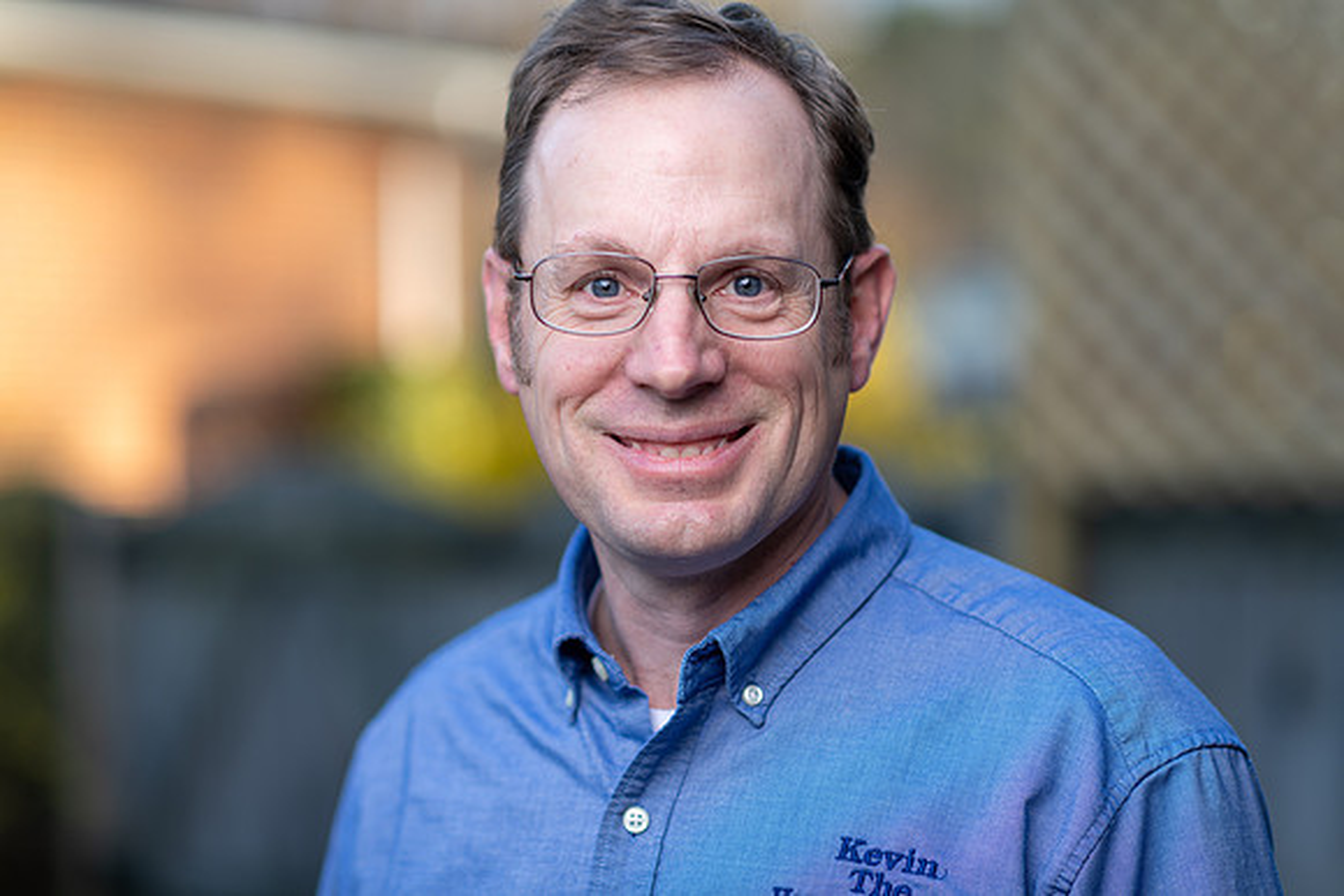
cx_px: 672
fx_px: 3174
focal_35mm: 85
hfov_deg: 23.9
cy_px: 448
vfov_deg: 16.1
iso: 64
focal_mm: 85
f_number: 2.2
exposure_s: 1/200
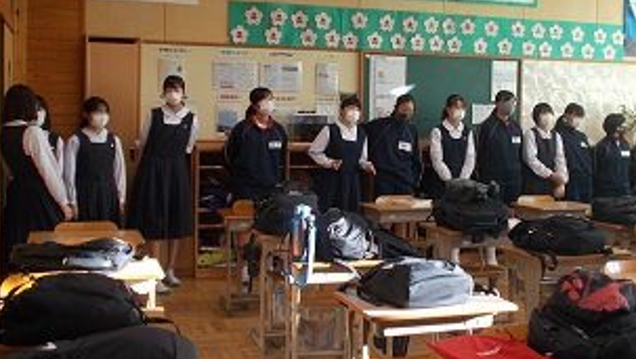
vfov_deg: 24.5
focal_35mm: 49
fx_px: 827
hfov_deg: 42.0
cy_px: 149
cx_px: 357
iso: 80
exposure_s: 1/30
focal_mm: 6.9
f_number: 3.9
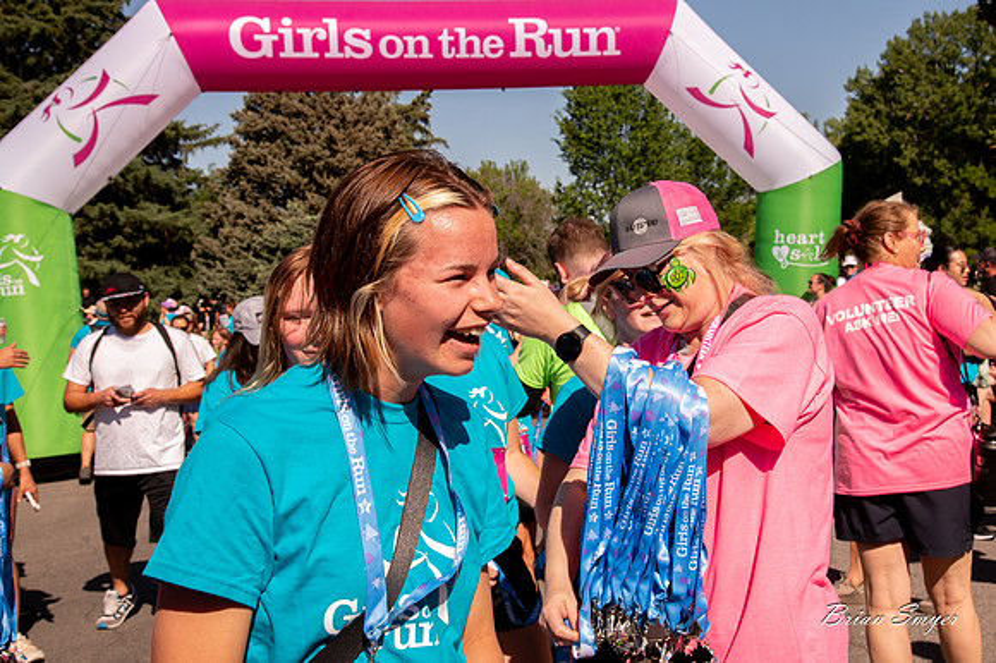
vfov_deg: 26.5
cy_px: 280
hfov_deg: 39.0
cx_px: 575
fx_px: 1404
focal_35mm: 51
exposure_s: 1/1000
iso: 800
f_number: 11
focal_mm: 44
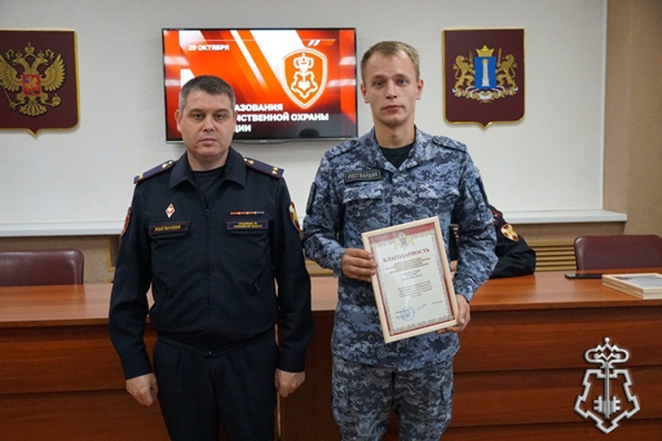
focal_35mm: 42
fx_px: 772
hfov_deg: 46.4
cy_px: 220
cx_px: 331
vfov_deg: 31.9
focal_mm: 28
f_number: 4.5
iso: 4000
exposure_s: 1/160
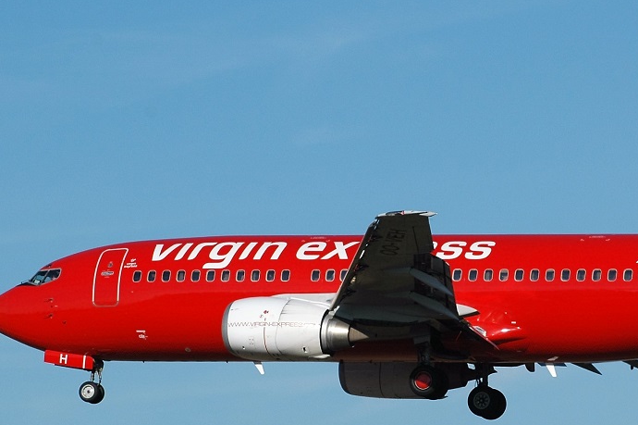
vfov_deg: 4.7
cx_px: 510
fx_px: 5171
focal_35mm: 292
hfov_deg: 7.1
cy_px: 305
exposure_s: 1/1000
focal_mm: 112
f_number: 8
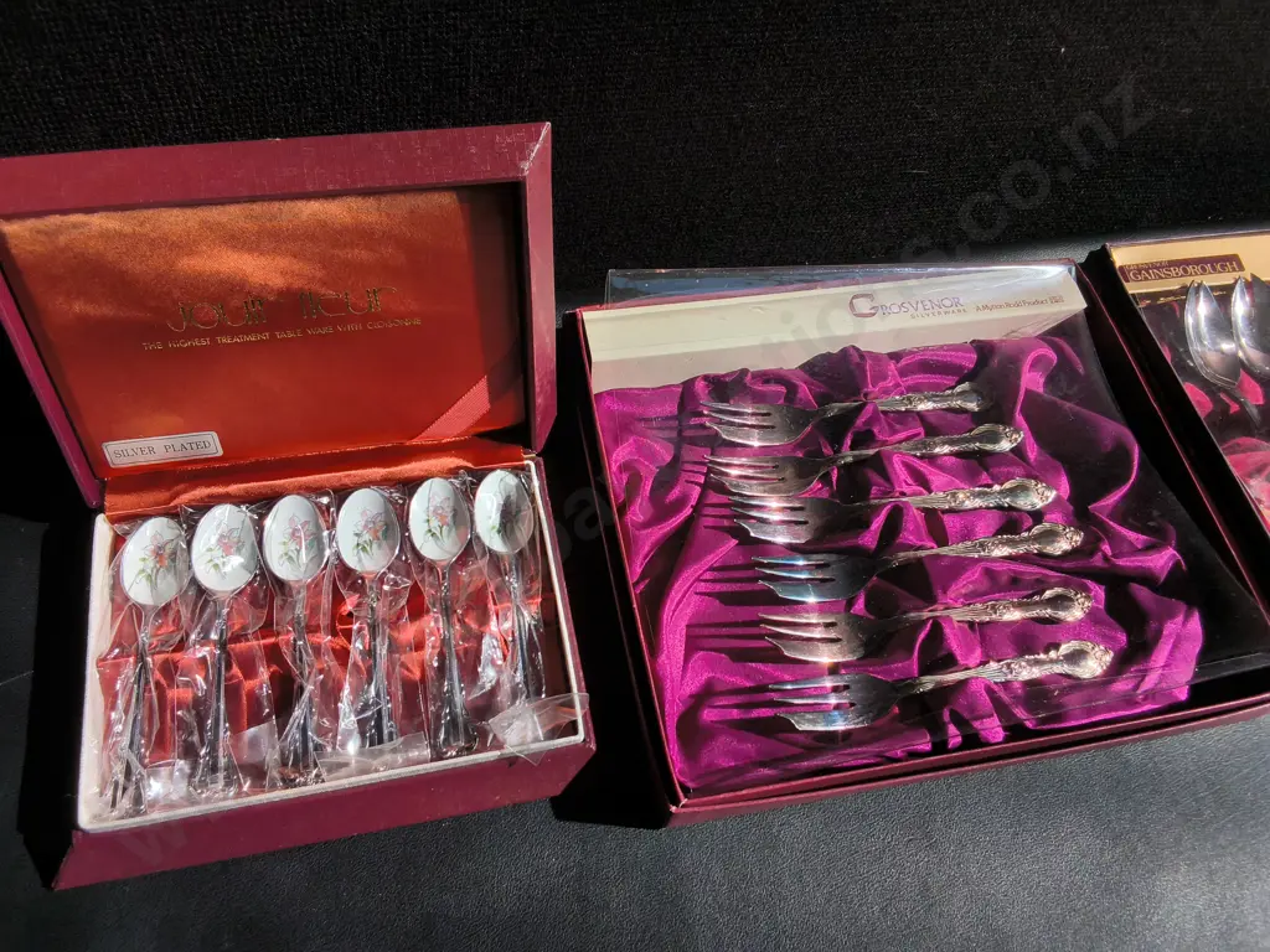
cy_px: 476
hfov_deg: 65.3
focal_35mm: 27
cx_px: 635
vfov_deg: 51.4
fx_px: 991
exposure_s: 1/4167
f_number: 2
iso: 32
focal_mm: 2.87
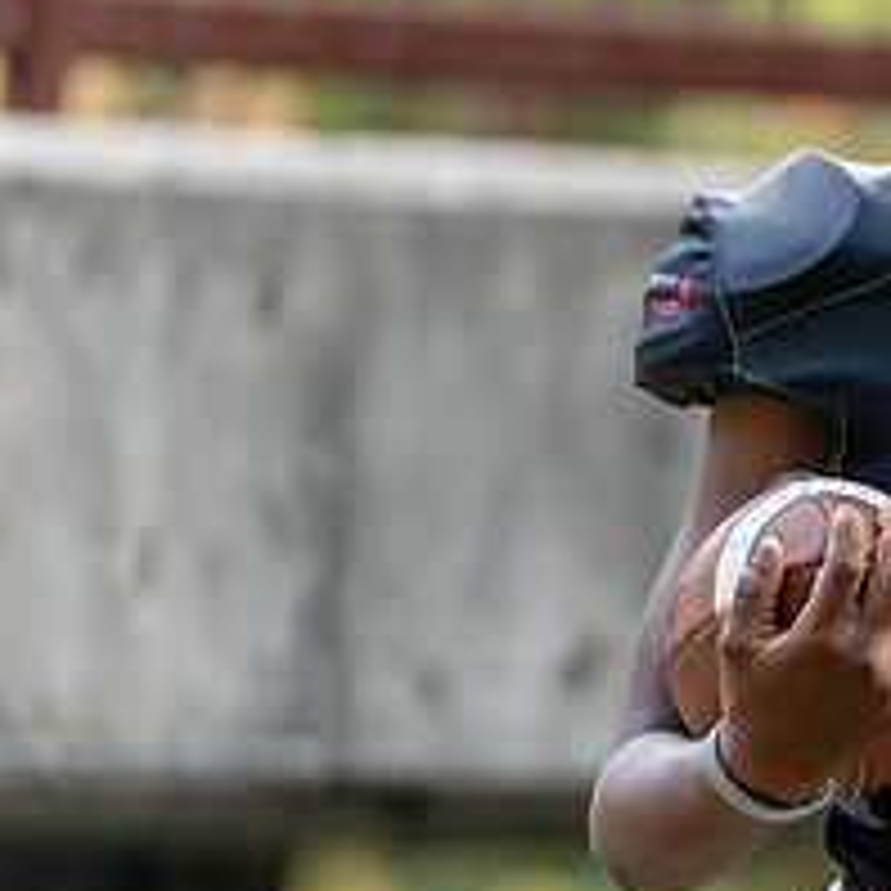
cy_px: 448
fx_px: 11852
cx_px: 1121
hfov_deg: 4.3
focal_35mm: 407
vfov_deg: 4.3
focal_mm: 146
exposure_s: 1/320
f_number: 2.8
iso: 640
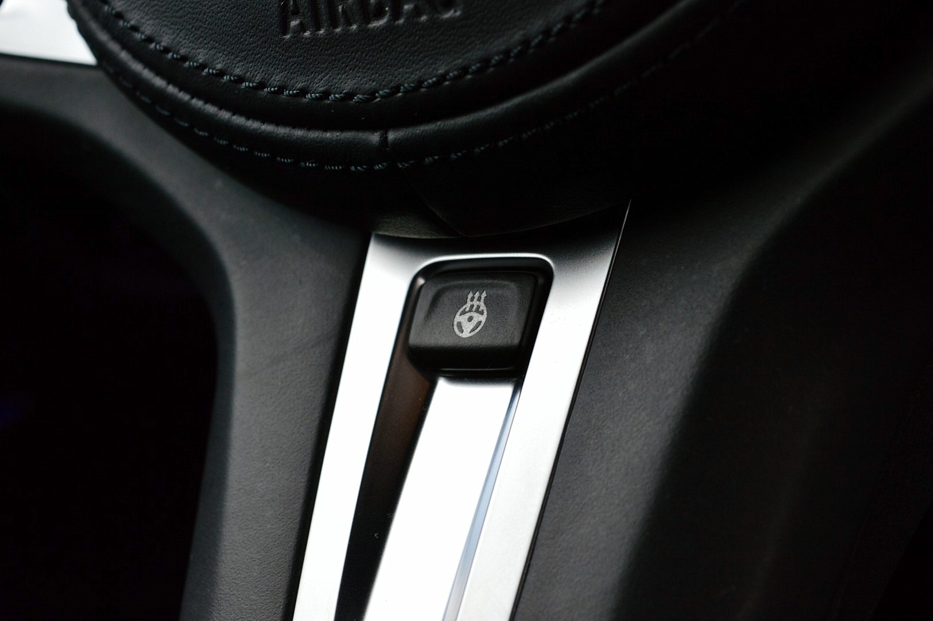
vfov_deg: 16.5
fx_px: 2136
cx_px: 466
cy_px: 310
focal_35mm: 82
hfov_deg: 24.6
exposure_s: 1/200
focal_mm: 55
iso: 400
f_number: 10
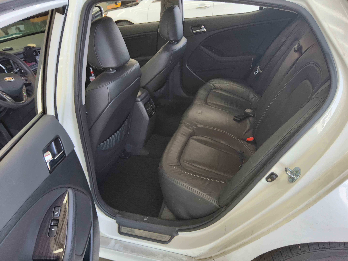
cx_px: 174
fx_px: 251
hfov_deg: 69.4
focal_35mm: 25
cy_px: 130
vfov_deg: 54.9
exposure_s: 1/120
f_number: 2
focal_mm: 3.08
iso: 125
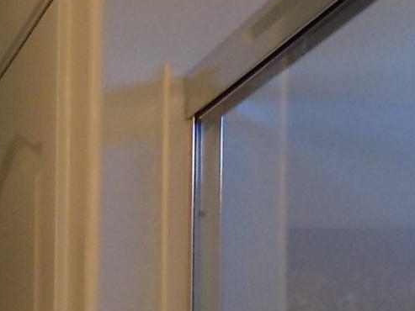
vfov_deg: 9.8
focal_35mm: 140
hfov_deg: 12.6
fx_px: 1679
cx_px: -381
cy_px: 630
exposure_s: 1/40
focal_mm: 4
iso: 80
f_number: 3.1
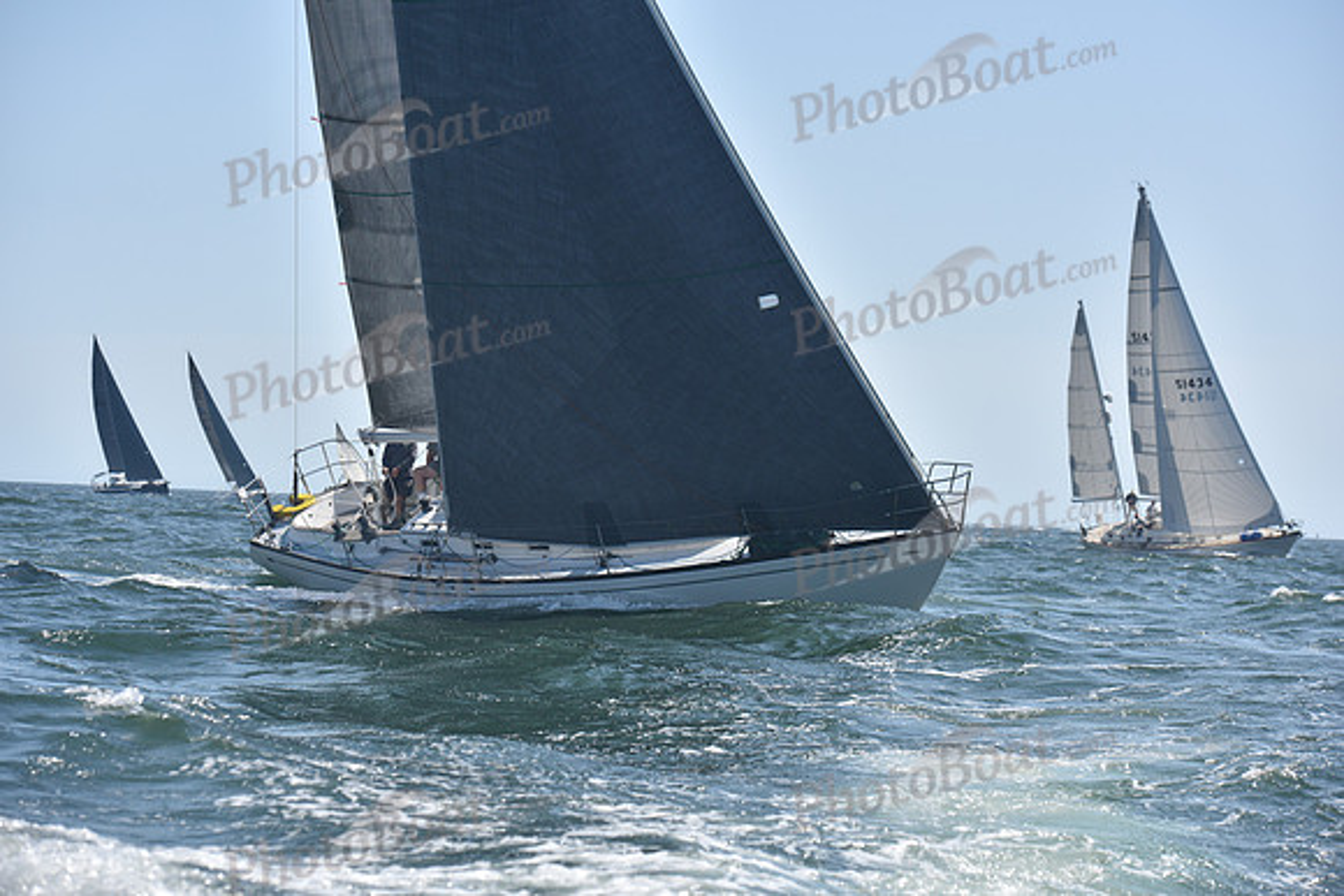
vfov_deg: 12.5
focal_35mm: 110
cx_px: 672
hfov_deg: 18.6
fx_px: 4107
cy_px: 448
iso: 250
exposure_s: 1/1000
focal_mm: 110
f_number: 5
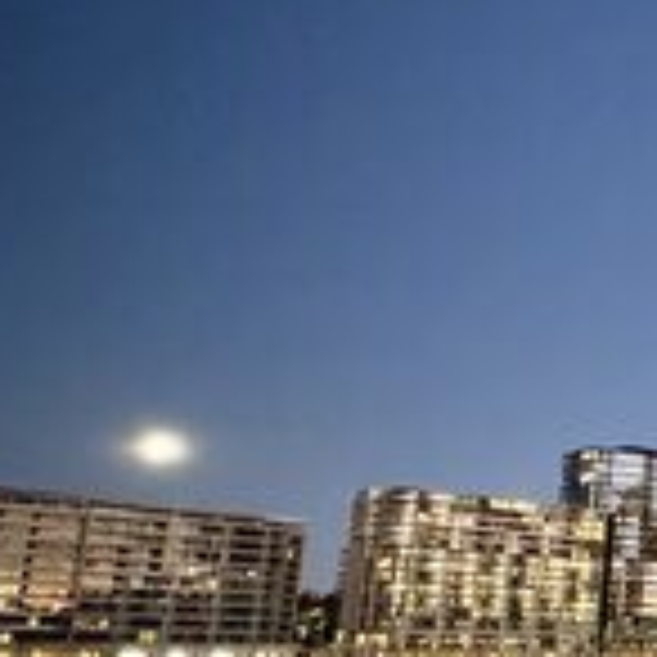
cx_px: 1076
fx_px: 1095
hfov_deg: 23.6
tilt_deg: +11.5
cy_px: 454
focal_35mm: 51
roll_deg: +0.1
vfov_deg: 33.0
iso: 1600
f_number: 2.2
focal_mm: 2.22
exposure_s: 1/37
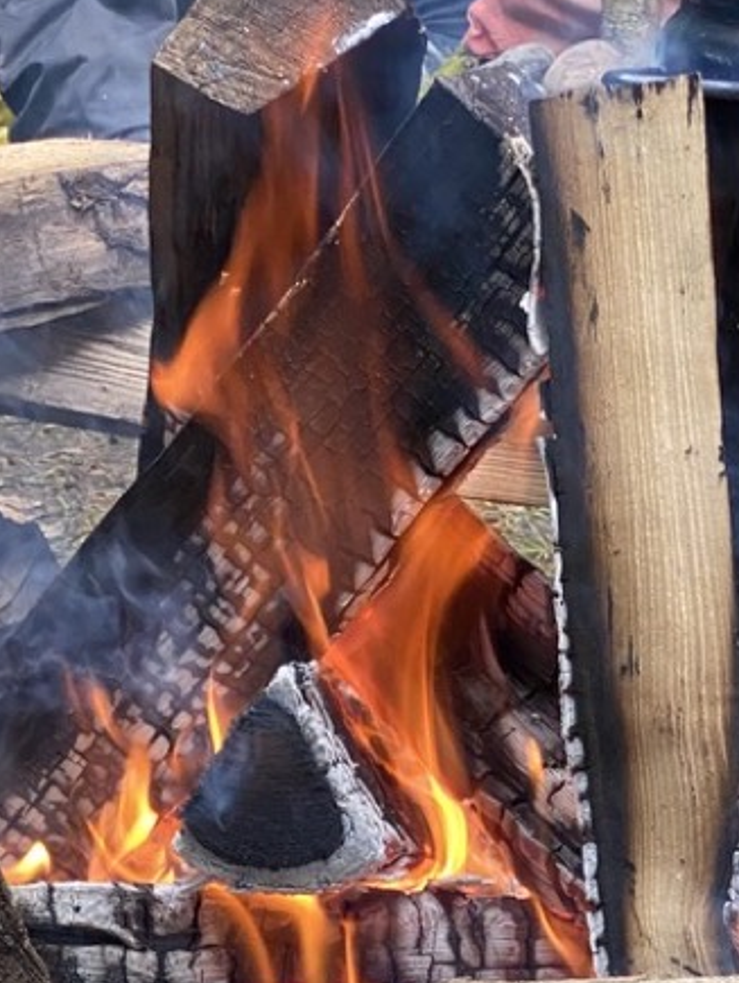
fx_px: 3667
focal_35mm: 129
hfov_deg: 11.4
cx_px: 644
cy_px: 852
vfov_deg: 15.1
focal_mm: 6
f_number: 2
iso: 160
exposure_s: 1/75
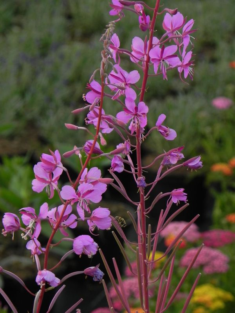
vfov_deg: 9.3
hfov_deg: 7.0
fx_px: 1919
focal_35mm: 212
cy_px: 156
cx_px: 118
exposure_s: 1/40
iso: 160
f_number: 5
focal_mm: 37.7
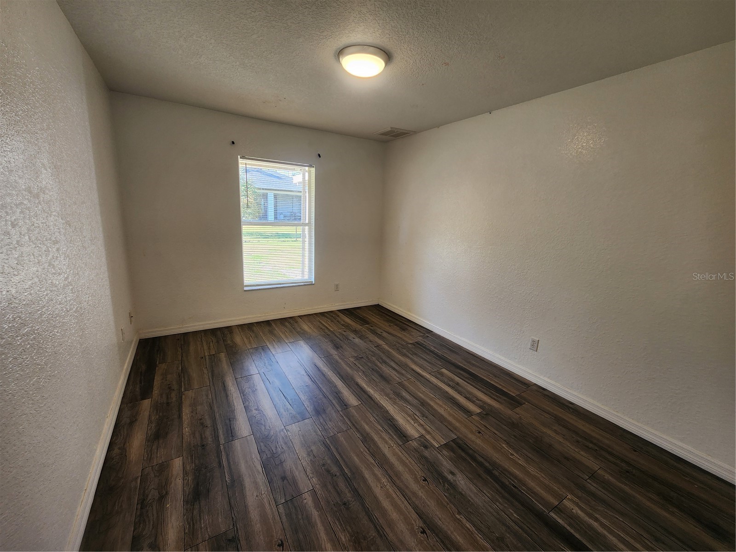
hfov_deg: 106.2
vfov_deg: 89.9
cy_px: 276
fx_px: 276
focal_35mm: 13
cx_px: 368
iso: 80
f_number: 2.2
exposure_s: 1/60
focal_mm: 2.2
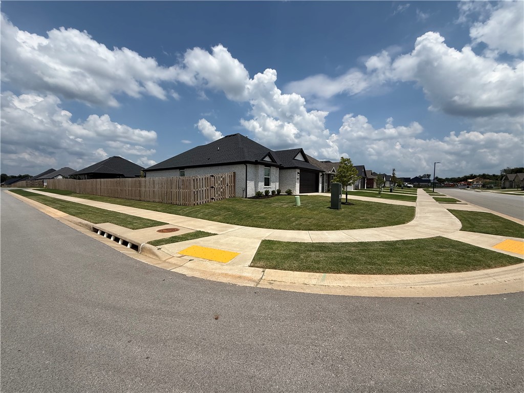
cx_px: 262
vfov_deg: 85.7
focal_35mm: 14
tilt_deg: -3.2
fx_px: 212
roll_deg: -0.3
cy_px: 196
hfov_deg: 102.1
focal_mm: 2.22
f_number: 2.2
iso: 50
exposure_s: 1/5155
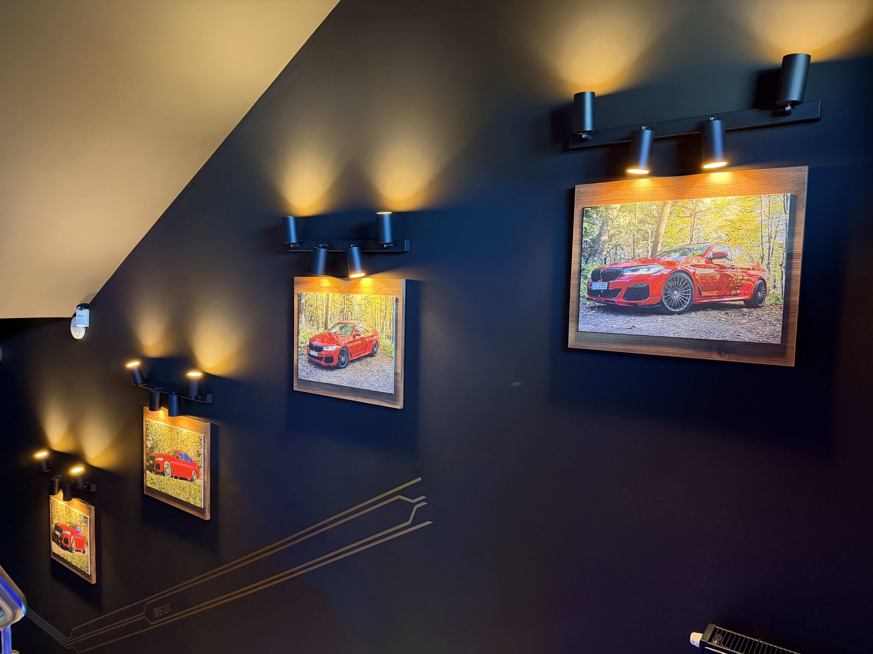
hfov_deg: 71.6
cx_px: 436
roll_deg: -1.3
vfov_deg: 56.8
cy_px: 327
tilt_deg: -4.4
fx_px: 605
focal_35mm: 24
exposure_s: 1/33
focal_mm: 6.76
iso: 800
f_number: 1.78
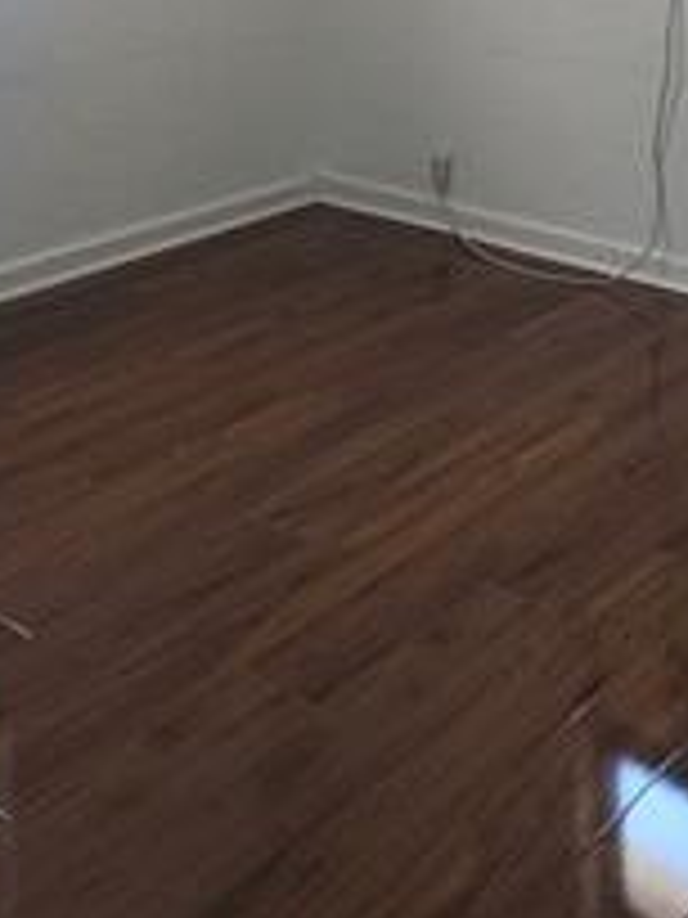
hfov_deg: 27.4
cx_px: 737
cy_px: -117
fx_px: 1299
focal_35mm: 49
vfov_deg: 33.4
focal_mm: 2.2
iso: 50
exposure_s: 1/30
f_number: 2.2
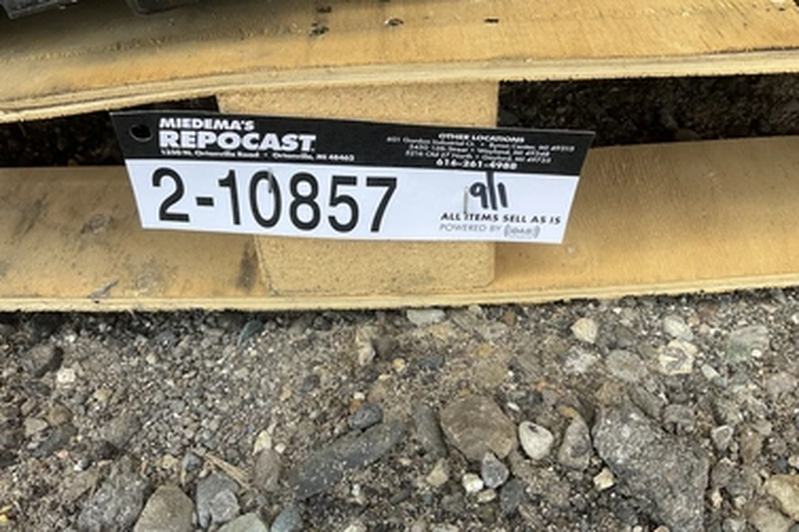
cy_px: 216
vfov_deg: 40.9
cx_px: 392
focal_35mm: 32
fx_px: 710
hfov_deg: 58.7
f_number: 1.8
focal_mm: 3
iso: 25
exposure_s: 1/331
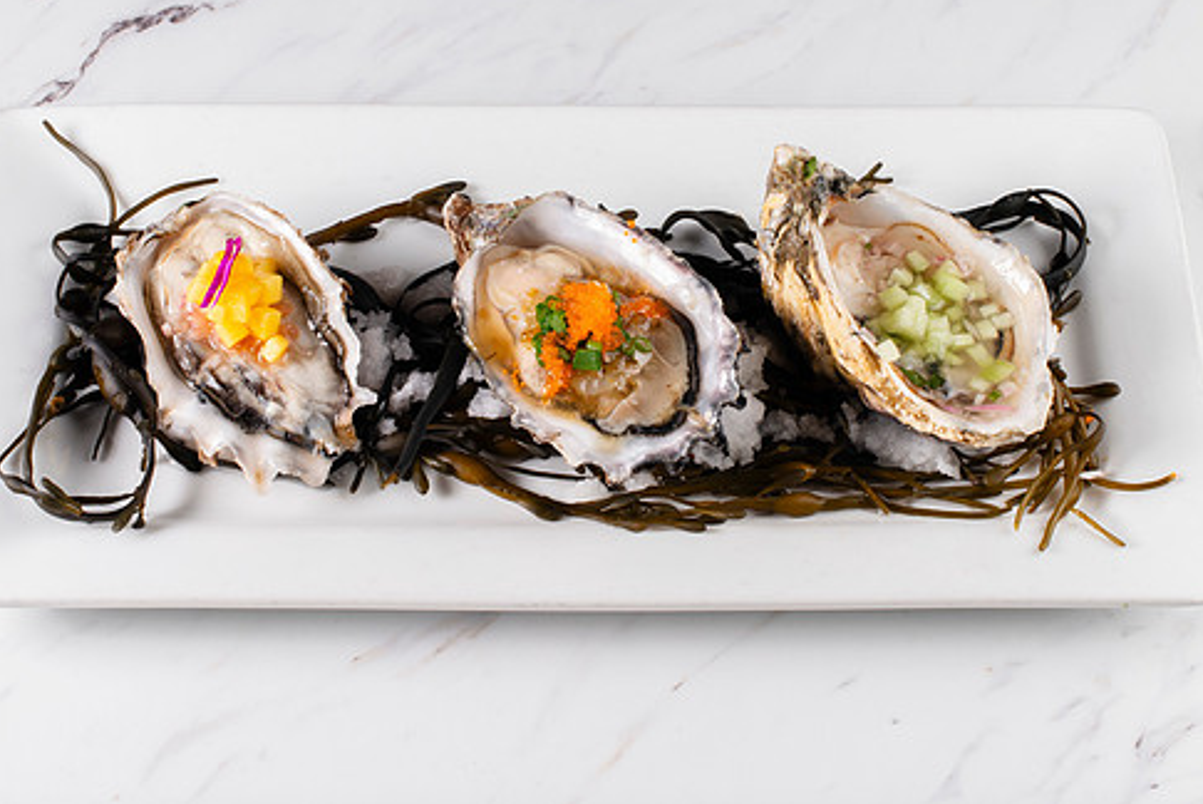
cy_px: 321
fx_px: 2541
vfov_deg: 18.0
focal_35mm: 76
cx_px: 579
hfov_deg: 26.6
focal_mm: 50
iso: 200
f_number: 13
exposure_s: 1/250
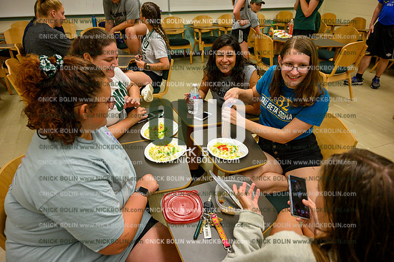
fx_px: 263
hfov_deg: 73.8
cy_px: 131
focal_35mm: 24
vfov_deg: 53.1
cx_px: 197
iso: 1600
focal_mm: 24
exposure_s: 1/250
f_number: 4.5
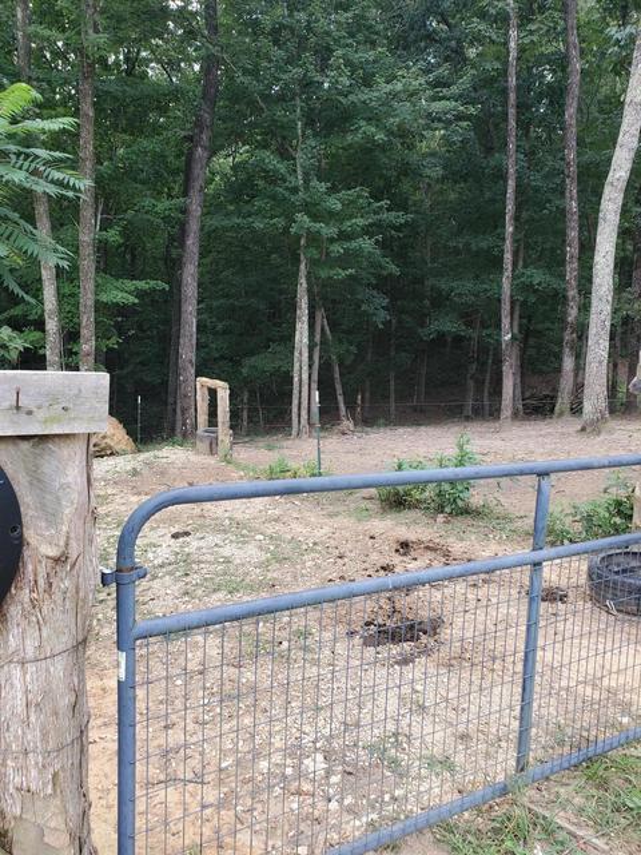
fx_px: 642
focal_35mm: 26
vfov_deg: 67.3
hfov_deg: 53.1
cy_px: 428
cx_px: 320
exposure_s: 1/120
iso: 125
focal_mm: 4.3
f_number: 2.4
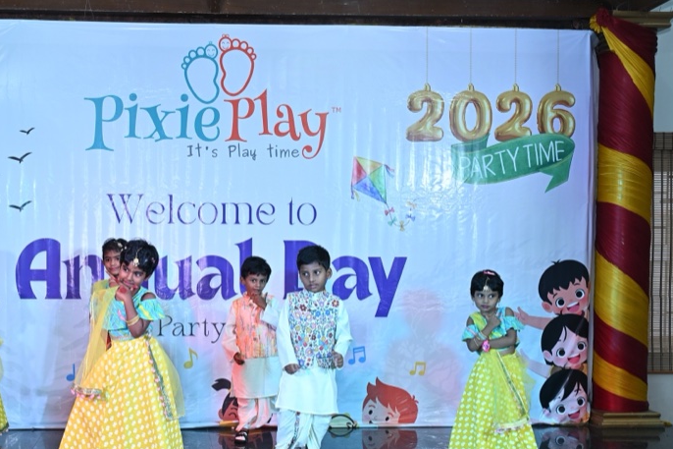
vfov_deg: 26.3
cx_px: 204
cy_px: 309
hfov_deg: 38.3
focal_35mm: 51
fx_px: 953
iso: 320
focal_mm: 35
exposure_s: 1/160
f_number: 4
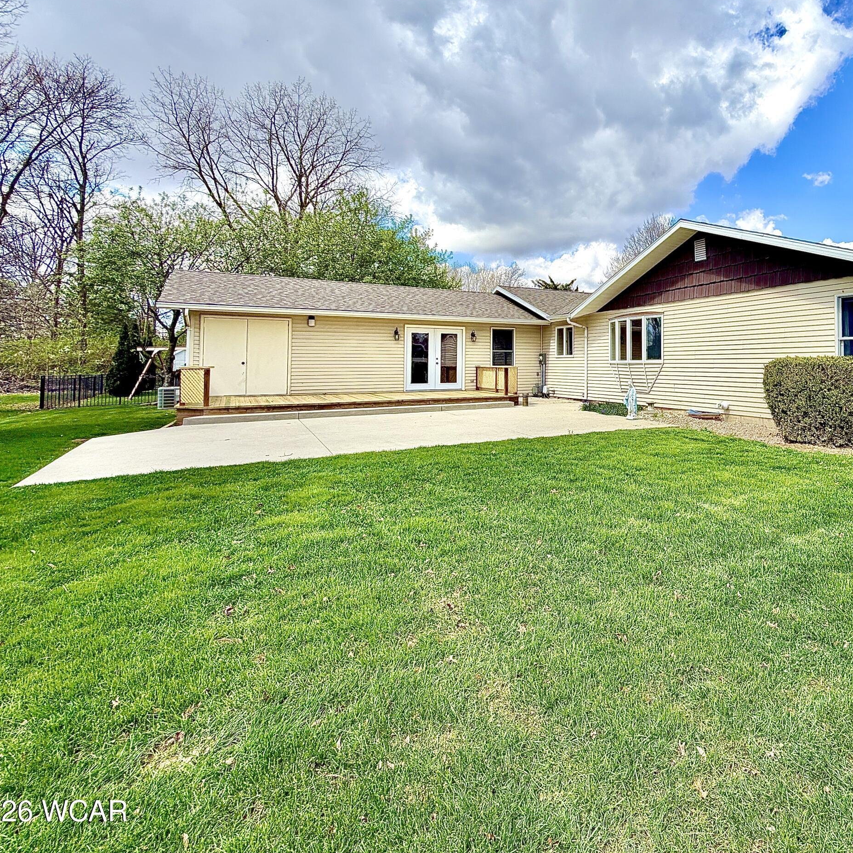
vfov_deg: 74.0
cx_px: 634
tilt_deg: +2.2
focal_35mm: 20
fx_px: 558
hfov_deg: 70.1
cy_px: 341
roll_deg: -0.7
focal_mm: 2.22
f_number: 2.2
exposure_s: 1/779
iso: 20
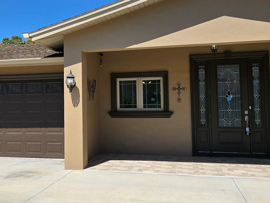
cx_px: 80
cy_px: 92
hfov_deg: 41.3
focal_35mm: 45
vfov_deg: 32.1
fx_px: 351
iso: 12
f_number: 1.7
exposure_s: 1/1255
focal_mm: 6.3
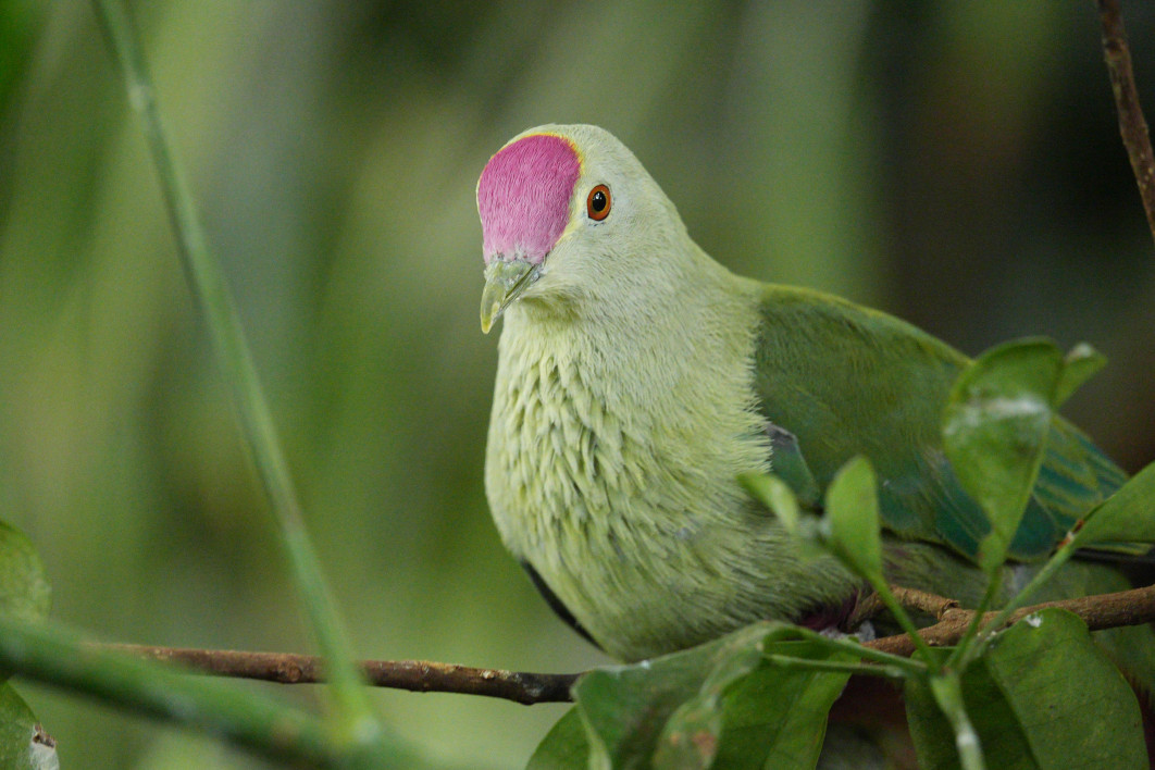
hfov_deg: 4.7
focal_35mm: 435
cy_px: 385
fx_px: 13955
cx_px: 578
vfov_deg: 3.2
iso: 2500
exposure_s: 1/125
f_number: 4
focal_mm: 152.21
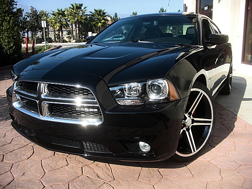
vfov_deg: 39.7
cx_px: 126
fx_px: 262
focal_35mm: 36
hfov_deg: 51.4
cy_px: 94
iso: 50
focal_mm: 6.3
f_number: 2.8
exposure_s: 1/500
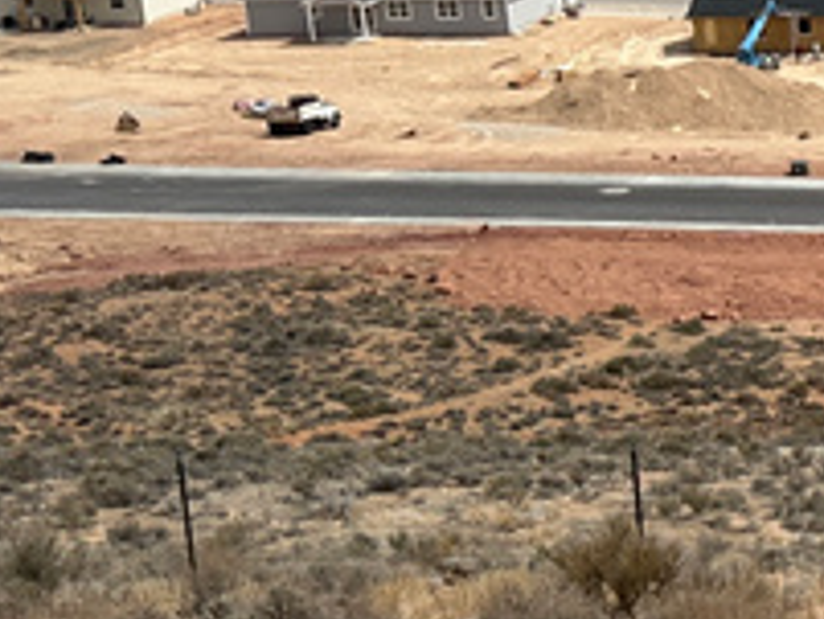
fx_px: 2906
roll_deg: +0.4
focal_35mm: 122
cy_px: 398
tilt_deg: -16.9
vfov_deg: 12.1
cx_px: 1701
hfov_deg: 13.5
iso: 80
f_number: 1.78
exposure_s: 1/5848
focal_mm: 6.86
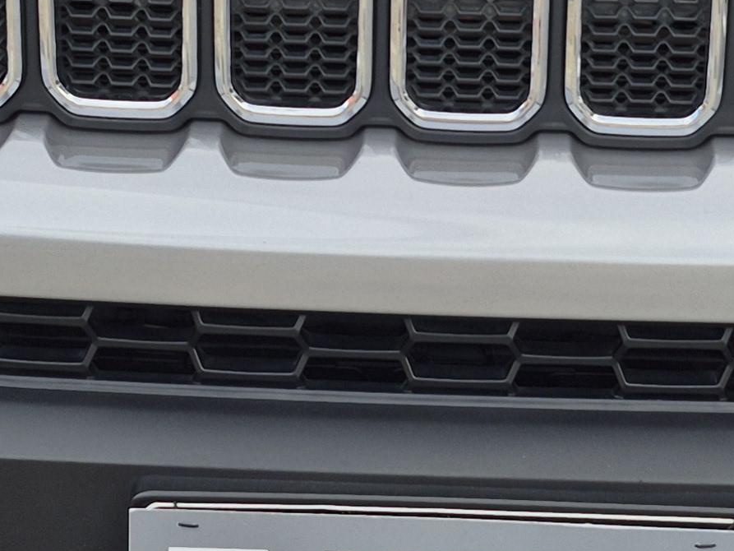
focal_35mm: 103
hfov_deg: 19.0
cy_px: -115
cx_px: 473
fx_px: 2184
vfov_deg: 13.9
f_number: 1.8
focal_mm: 5.4
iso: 25
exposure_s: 1/469
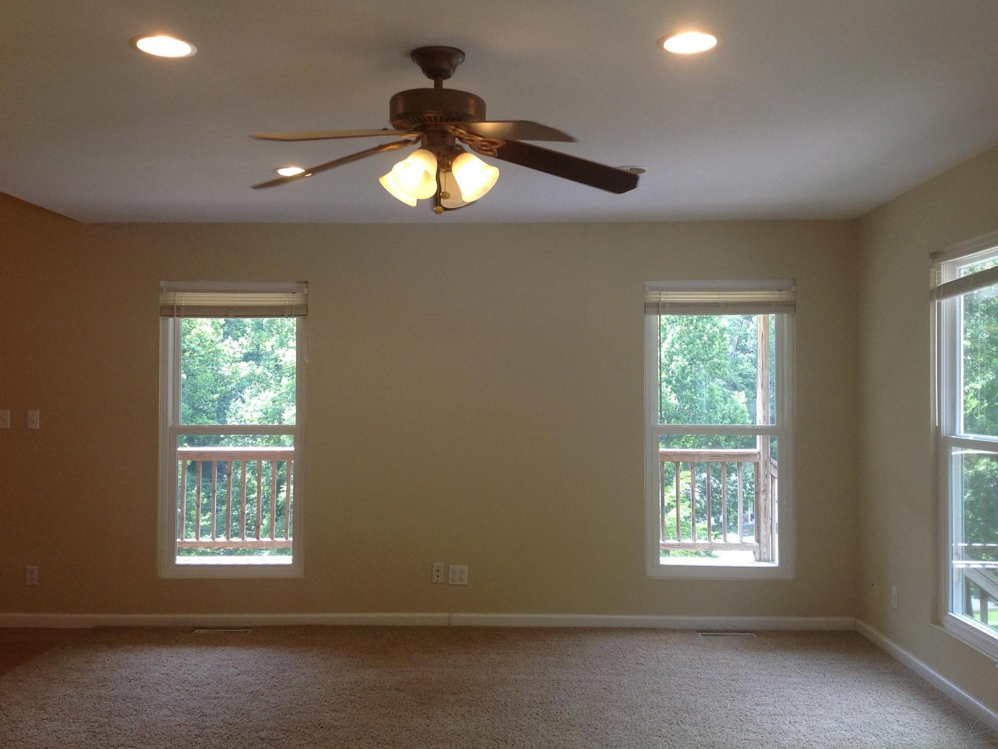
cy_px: 373
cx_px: 494
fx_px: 1038
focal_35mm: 36
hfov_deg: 51.4
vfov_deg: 39.7
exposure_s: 1/120
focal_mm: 4.28
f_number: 2.4
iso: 80
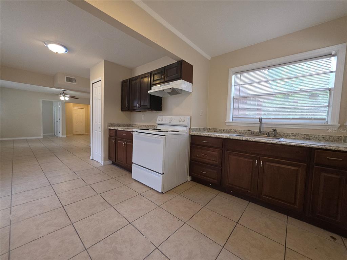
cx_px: 174
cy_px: 130
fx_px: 130
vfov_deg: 89.9
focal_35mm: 13
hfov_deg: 106.2
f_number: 1.9
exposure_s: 1/60
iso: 100
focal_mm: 2.2
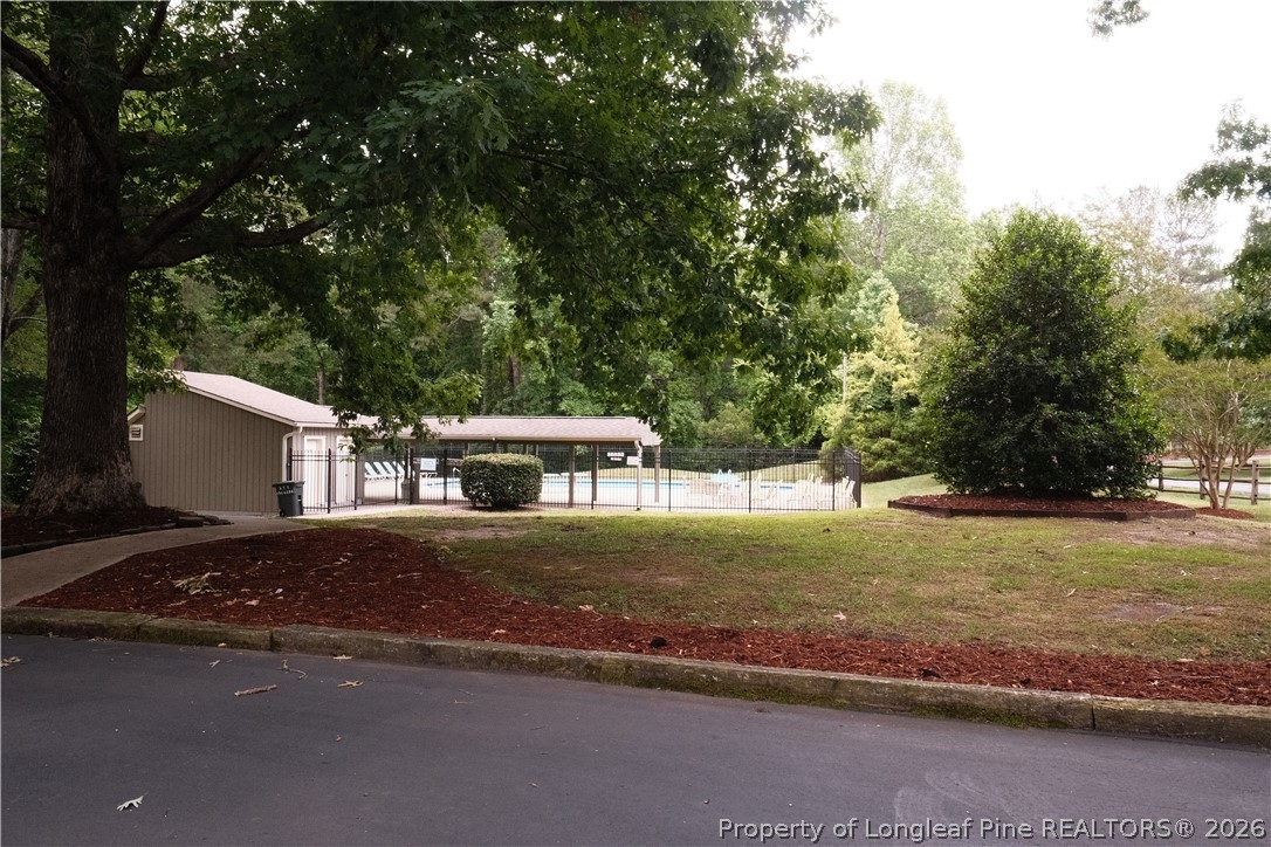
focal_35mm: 24
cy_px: 424
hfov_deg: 73.7
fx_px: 847
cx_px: 636
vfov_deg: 53.1
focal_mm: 16
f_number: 16
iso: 2500
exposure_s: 1/100
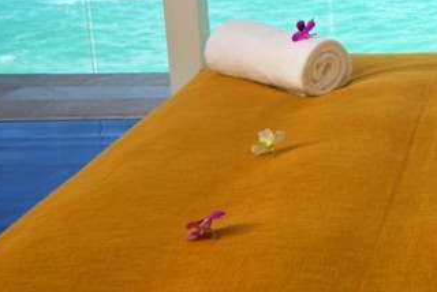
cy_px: 50
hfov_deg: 19.8
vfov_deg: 14.2
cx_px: 538
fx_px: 1166
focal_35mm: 96
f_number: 5.6
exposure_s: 1/250
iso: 100
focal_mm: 20
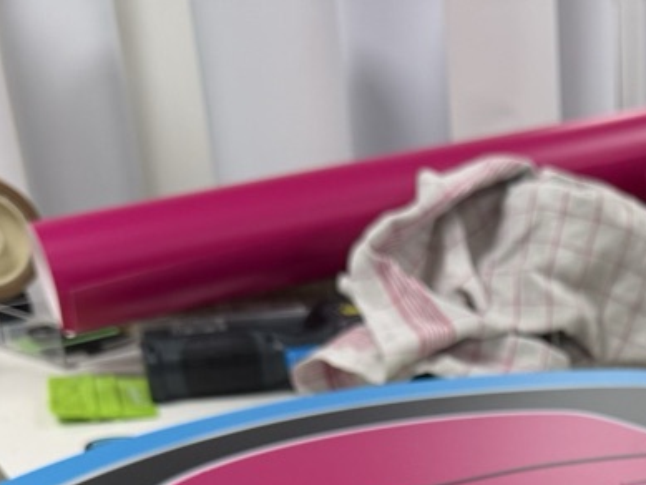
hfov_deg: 24.9
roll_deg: -0.2
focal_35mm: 74
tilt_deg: -30.0
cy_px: 746
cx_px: 671
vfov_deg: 17.7
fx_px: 1381
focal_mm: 6.76
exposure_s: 1/100
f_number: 1.78
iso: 50
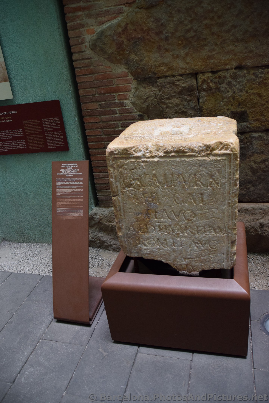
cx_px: 134
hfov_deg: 47.9
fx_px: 303
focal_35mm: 27
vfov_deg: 67.4
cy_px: 202
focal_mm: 18
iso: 1000
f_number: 3.5
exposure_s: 1/60
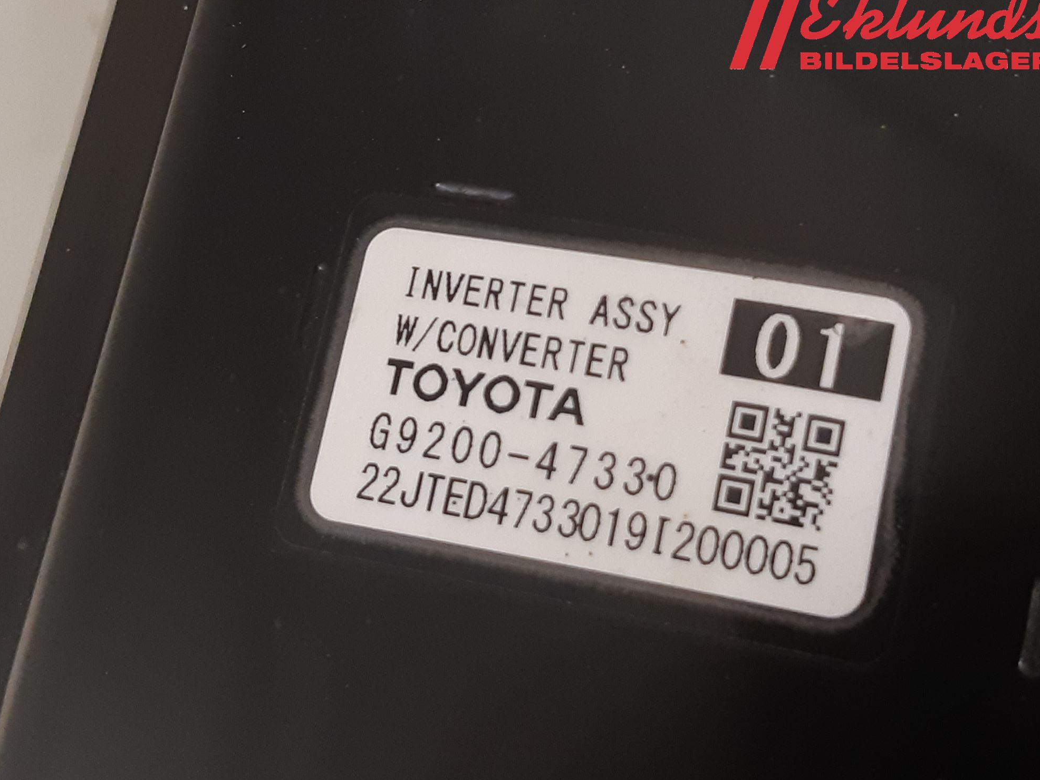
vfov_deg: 51.4
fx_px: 811
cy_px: 385
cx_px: 513
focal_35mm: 27
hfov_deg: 65.3
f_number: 1.7
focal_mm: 3.93
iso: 200
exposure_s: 1/50
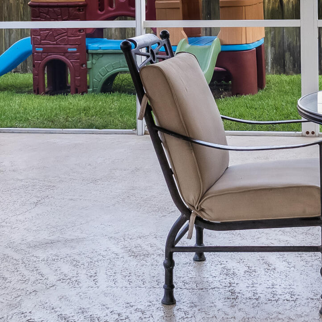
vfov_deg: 19.3
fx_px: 895
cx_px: 223
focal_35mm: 85
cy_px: -54
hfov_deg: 20.3
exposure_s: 1/250
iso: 250
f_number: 5.6
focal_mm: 16
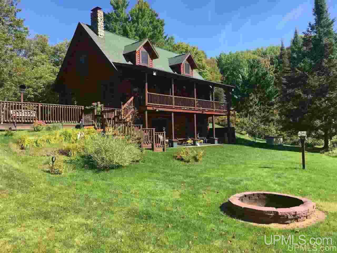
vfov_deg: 48.2
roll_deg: +1.5
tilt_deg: +4.0
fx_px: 282
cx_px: 168
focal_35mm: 29
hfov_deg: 61.7
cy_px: 126
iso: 25
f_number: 2.2
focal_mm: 4.15
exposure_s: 1/674
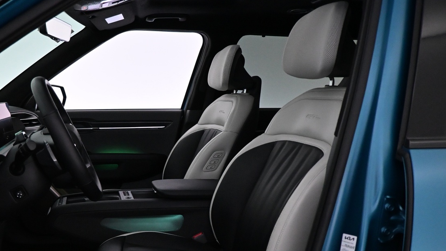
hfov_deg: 53.0
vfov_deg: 31.0
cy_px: 207
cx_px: 151
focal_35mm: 37
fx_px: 438
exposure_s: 1/100
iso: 3200
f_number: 3.5
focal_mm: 16
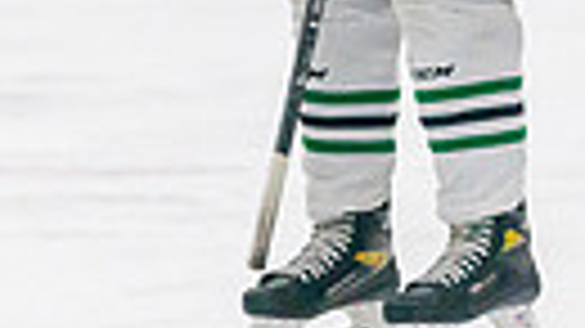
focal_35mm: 1040
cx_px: -45
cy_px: -547
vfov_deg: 1.2
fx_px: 16126
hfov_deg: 2.1
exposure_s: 1/1600
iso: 4000
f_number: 2.8
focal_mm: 200
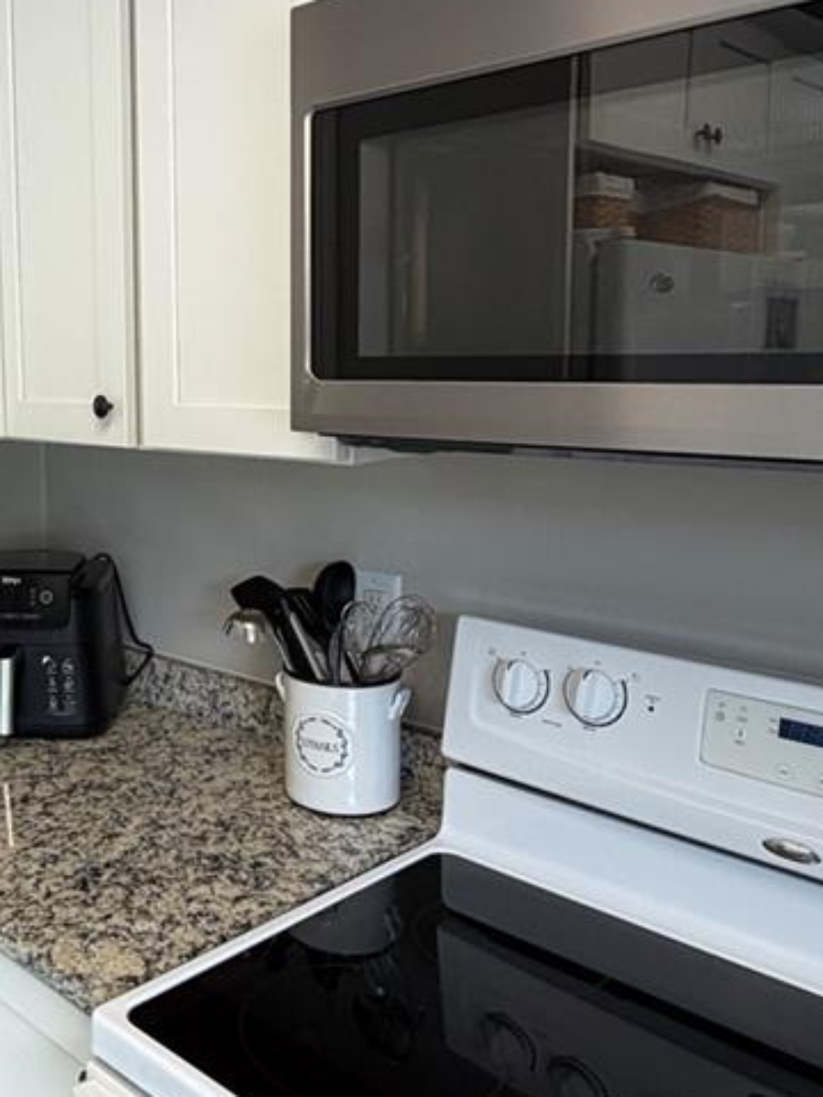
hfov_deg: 37.9
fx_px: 1110
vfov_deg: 52.4
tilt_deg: -5.2
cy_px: 469
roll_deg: +2.4
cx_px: 75
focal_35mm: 35
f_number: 2.2
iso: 100
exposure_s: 1/120
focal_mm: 2.22
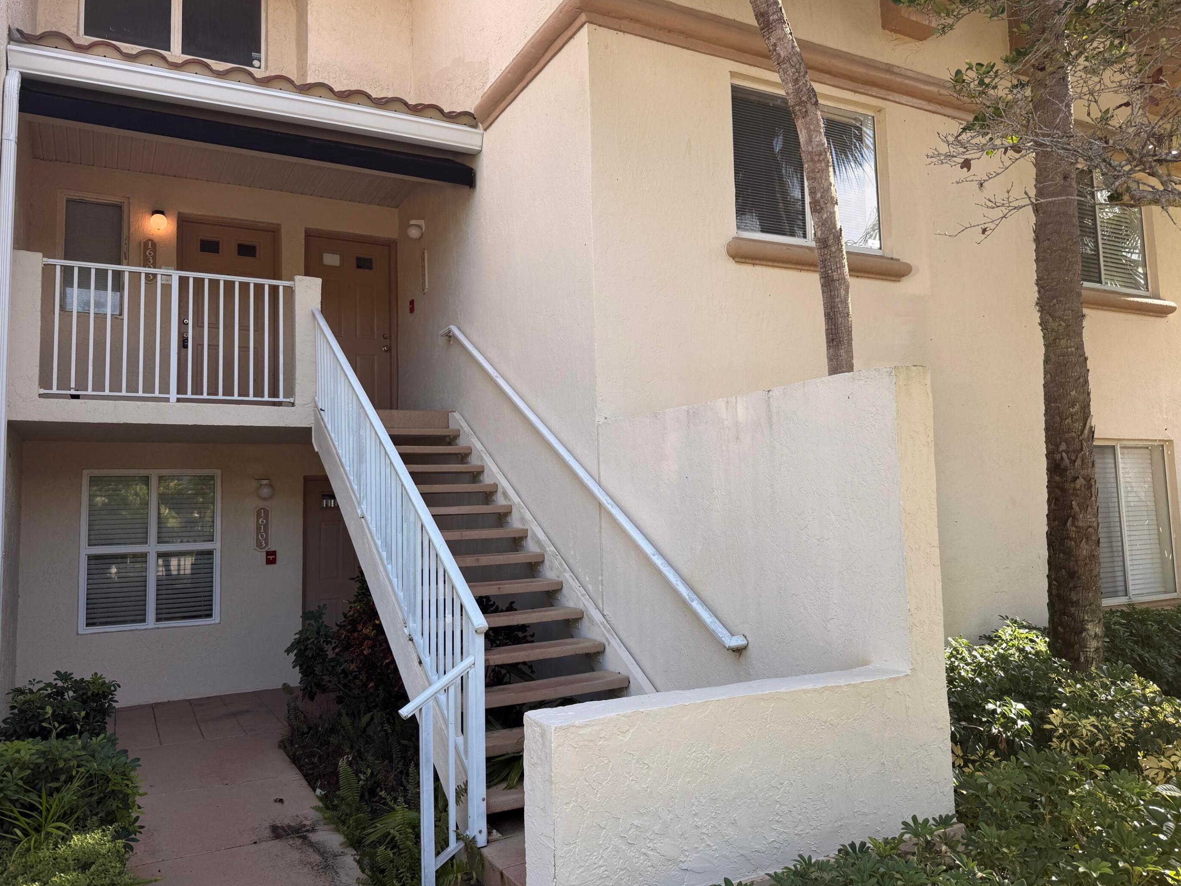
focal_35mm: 26
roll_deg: +1.5
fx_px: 887
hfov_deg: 67.3
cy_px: 425
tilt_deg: +5.7
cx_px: 576
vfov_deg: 53.1
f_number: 1.78
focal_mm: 6.76
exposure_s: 1/580
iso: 80
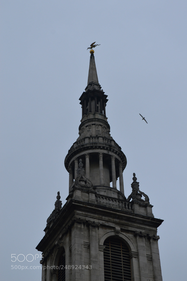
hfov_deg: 19.7
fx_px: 539
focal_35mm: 69
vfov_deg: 29.3
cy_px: 140
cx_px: 94
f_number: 8
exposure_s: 1/250
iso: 200
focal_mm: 46
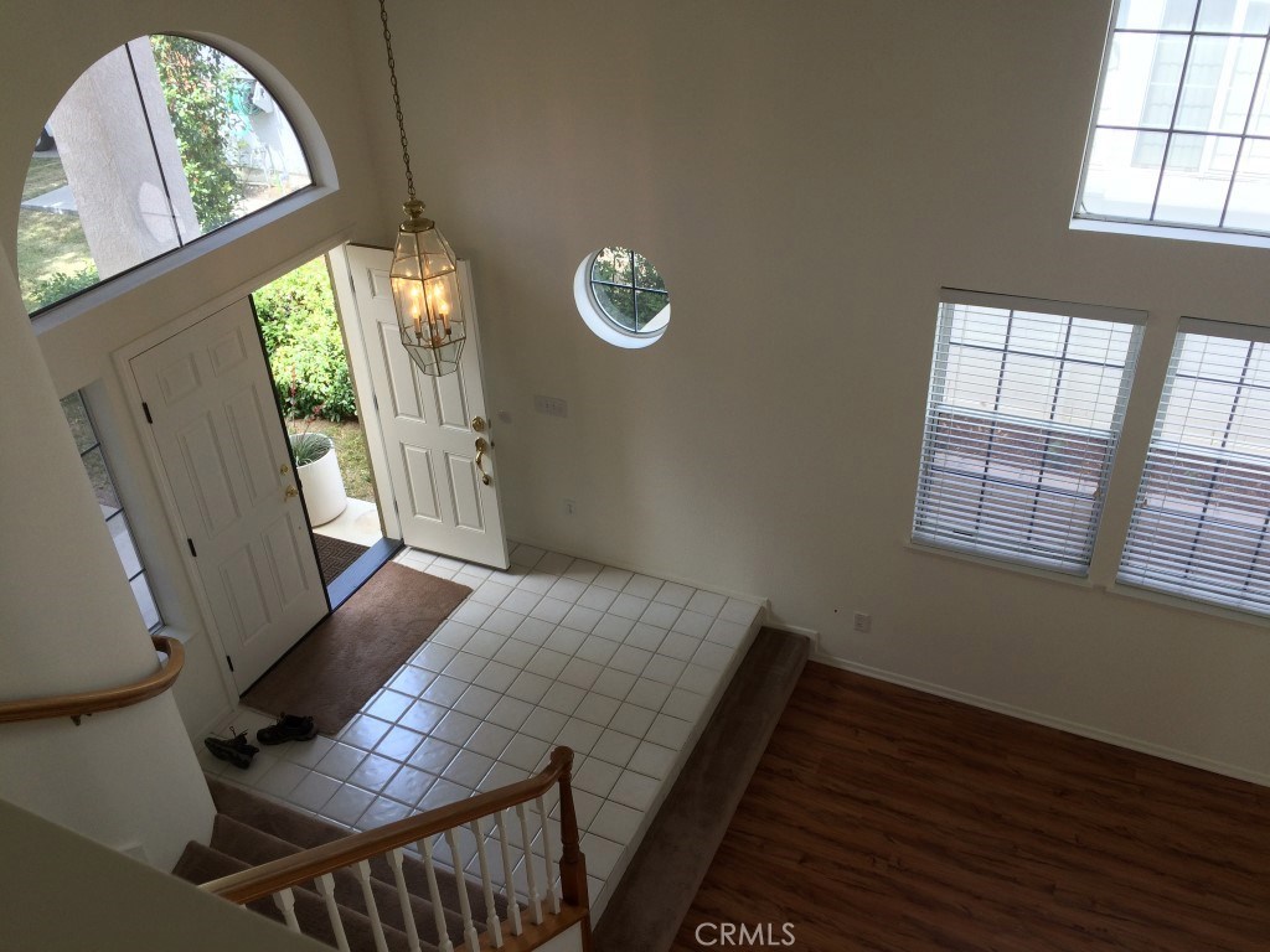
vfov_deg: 48.2
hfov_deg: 61.7
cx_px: 635
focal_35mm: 29
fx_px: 1064
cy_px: 476
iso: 50
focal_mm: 4.15
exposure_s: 1/120
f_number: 2.2
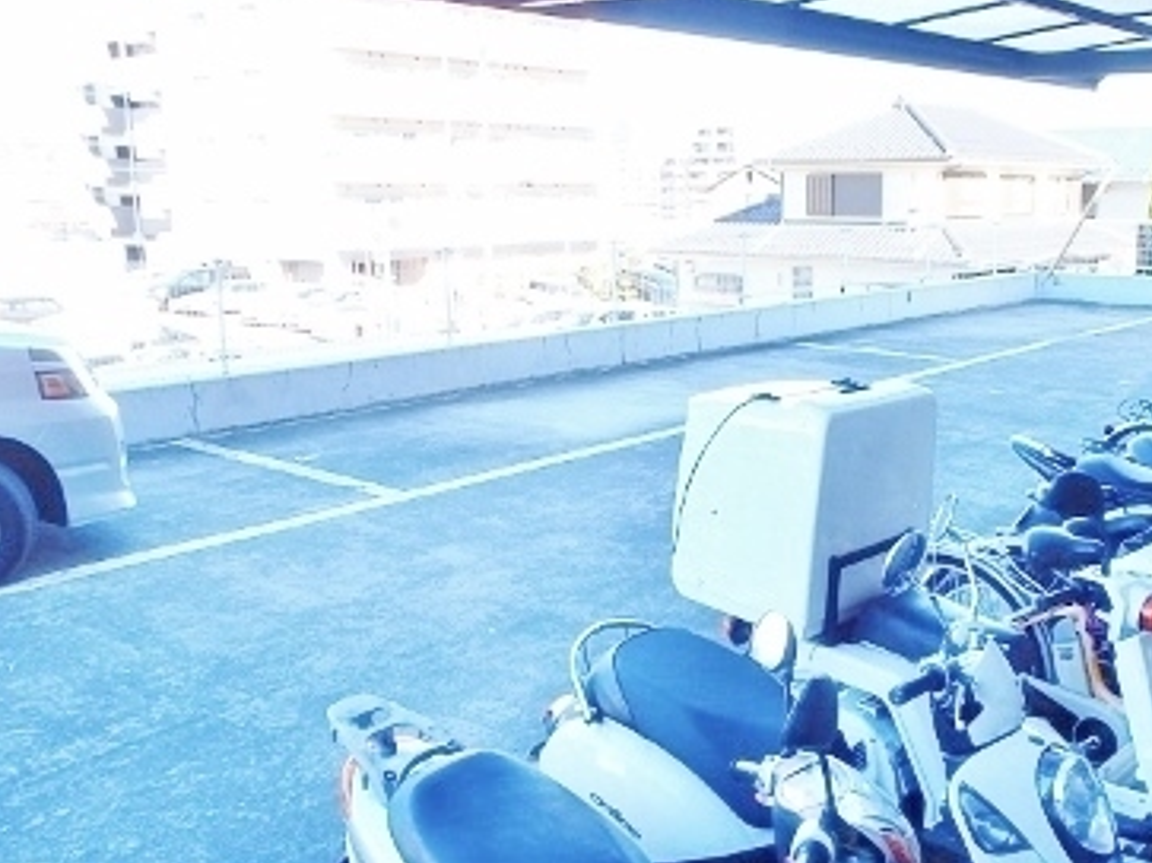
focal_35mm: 37
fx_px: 1231
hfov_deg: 49.2
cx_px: 778
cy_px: 460
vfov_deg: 38.6
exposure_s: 1/125
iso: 125
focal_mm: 3.7
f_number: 3.5
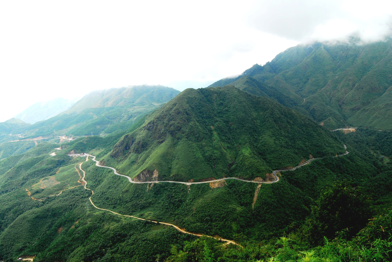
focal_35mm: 28
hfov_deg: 64.5
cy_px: 131
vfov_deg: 45.8
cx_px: 196
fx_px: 311
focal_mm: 19
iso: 200
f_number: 11
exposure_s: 1/30
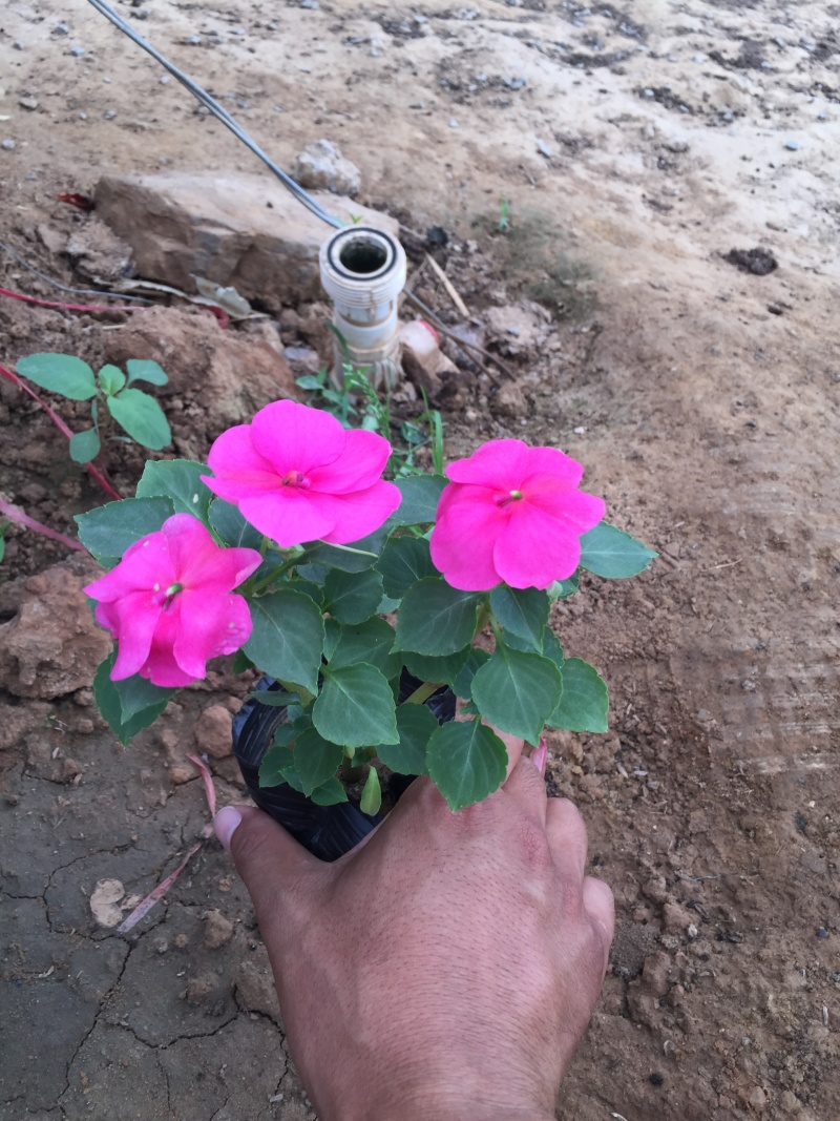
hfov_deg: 48.2
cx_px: 420
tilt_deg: -46.8
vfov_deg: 61.7
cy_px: 560
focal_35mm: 29
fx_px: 938
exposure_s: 1/207
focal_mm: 4.15
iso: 32
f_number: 2.2
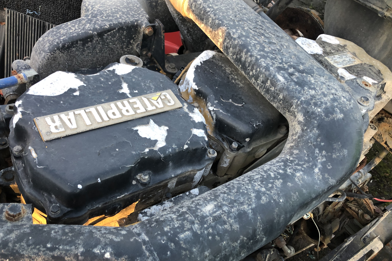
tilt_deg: -48.7
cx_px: 195
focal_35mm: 30
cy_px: 136
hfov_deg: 61.9
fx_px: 327
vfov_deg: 43.6
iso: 32
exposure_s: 1/30
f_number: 1.8
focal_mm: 3.99
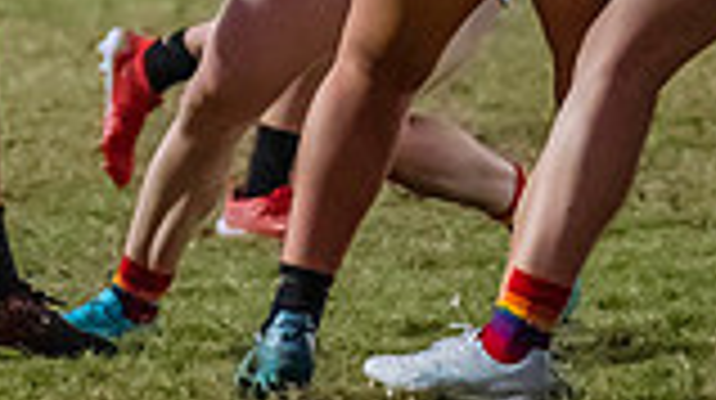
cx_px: 67
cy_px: -196
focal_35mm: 895
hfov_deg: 2.4
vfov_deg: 1.4
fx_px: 16972
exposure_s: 1/1250
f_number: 2.8
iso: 10000
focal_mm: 145
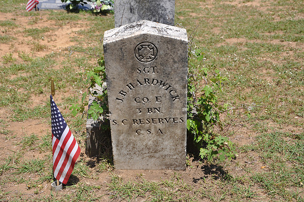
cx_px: 152
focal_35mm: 60
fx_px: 506
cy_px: 101
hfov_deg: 33.4
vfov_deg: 22.6
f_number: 9
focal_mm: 40
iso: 200
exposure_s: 1/320
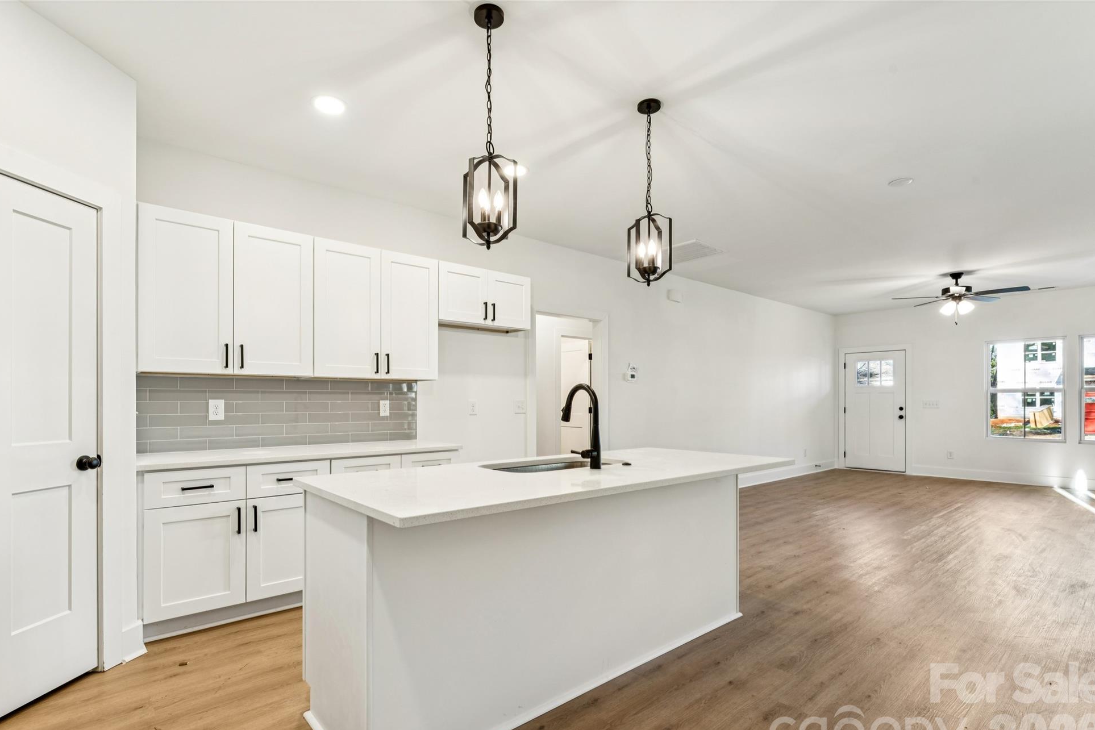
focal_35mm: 17
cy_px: 387
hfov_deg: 91.8
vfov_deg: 69.1
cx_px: 530
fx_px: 530
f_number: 11
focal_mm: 16.4
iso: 100
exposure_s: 1/4
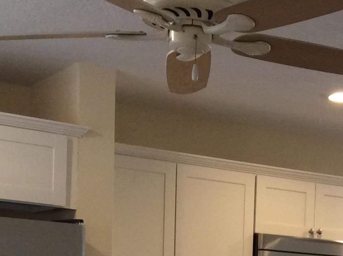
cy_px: 390
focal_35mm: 99
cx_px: 284
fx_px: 980
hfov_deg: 19.6
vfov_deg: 13.9
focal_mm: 3.3
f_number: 2.4
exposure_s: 1/24
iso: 100
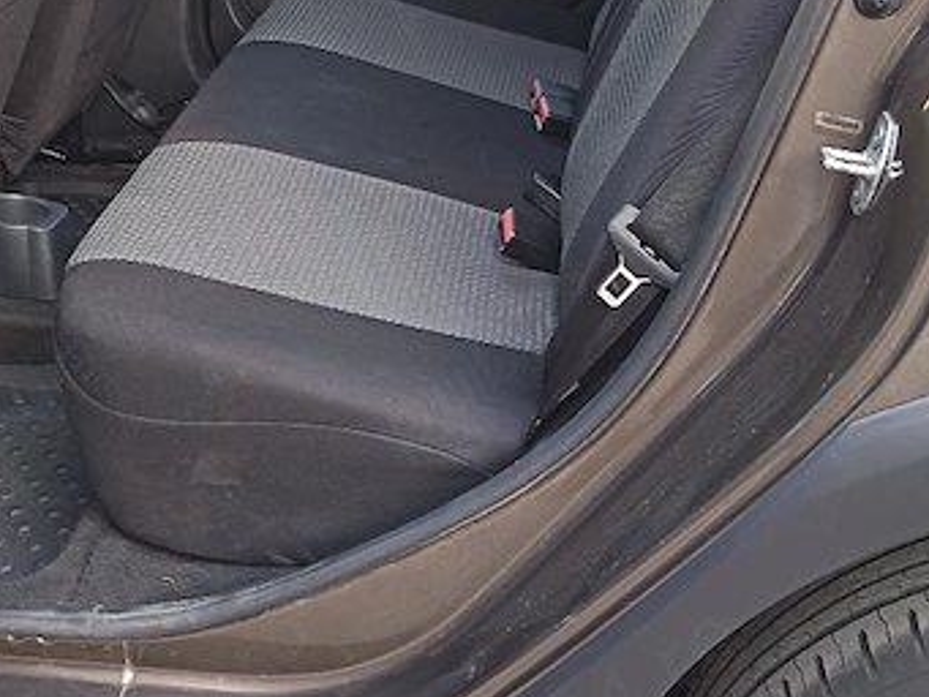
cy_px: 331
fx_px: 1557
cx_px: 242
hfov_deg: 32.6
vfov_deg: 25.2
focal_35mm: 58
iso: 3118
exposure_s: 1/100
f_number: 1.75
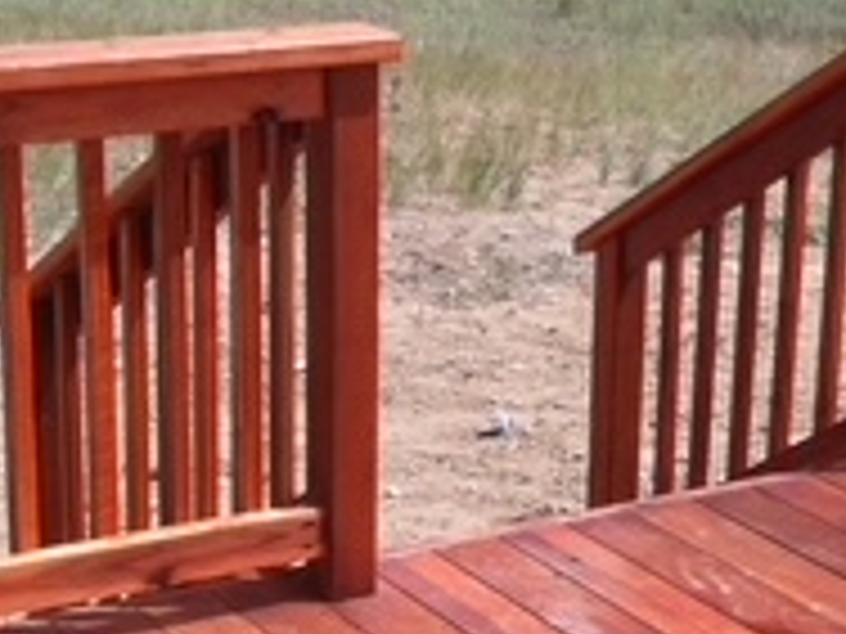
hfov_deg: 16.5
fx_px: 2908
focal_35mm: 119
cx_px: 500
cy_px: 499
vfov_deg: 12.4
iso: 80
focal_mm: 3.85
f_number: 2.8
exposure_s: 1/1304
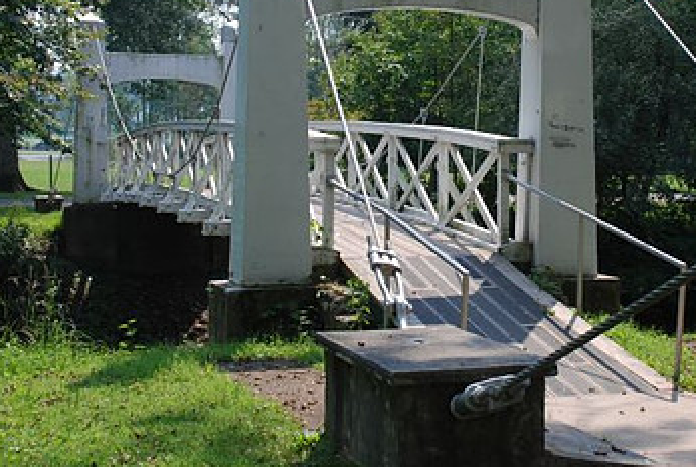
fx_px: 1507
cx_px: 463
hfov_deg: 25.9
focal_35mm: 78
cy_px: 136
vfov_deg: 17.5
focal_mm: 31
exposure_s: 1/200
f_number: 7.1
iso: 100
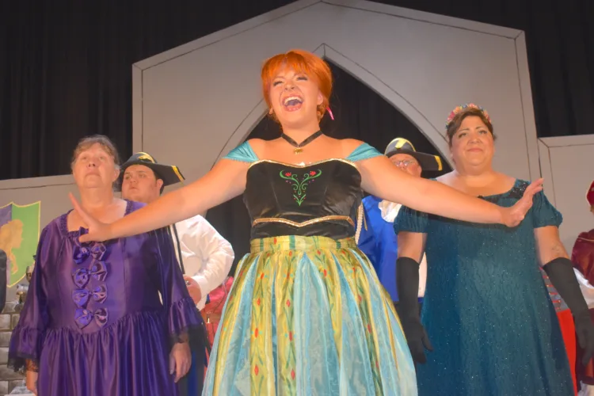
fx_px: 693
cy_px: 198
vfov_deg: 31.9
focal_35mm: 42
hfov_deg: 46.4
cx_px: 297
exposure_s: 1/125
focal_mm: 28
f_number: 4.2
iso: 800
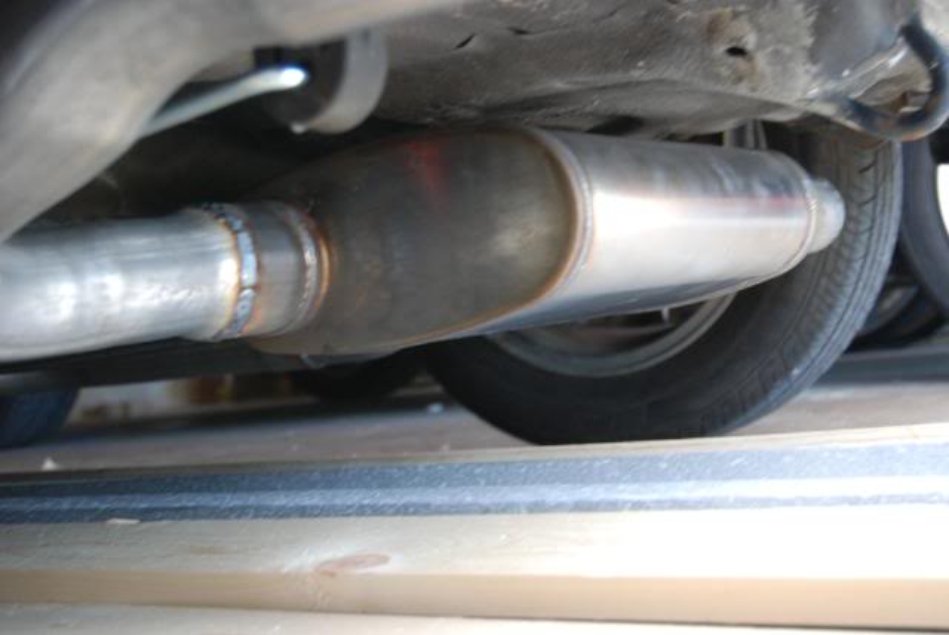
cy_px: 318
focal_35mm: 57
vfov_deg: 23.8
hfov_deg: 35.0
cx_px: 474
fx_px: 1504
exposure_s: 1/20
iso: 400
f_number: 4.8
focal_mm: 38
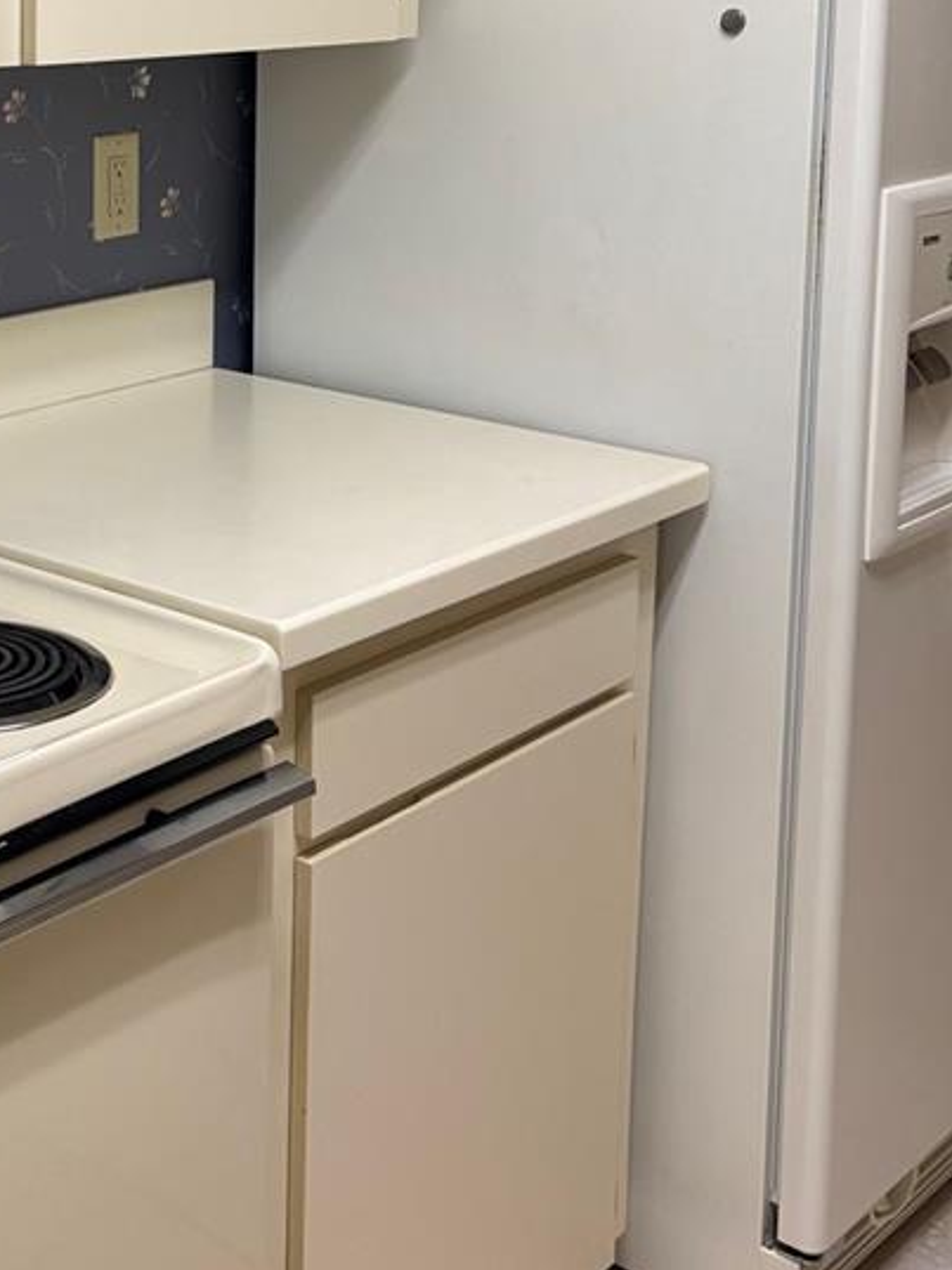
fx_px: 2128
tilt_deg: -7.0
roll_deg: -0.4
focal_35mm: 58
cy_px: 198
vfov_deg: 32.1
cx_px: 90
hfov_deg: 24.5
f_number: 1.6
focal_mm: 5.96
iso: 125
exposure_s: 1/120
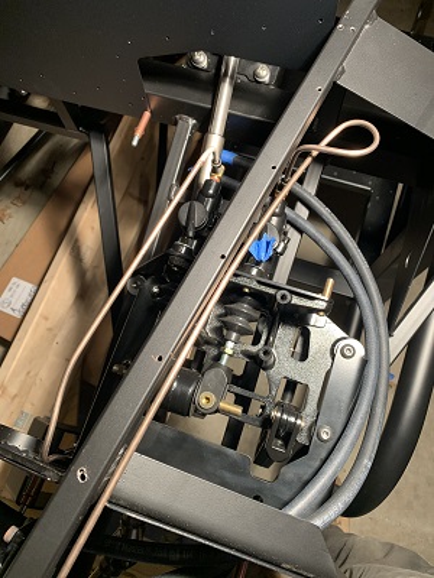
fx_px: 435
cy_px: 289
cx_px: 217
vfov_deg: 67.3
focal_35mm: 26
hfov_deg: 53.1
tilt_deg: -69.4
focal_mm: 4.25
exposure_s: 1/60
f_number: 1.8
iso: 100
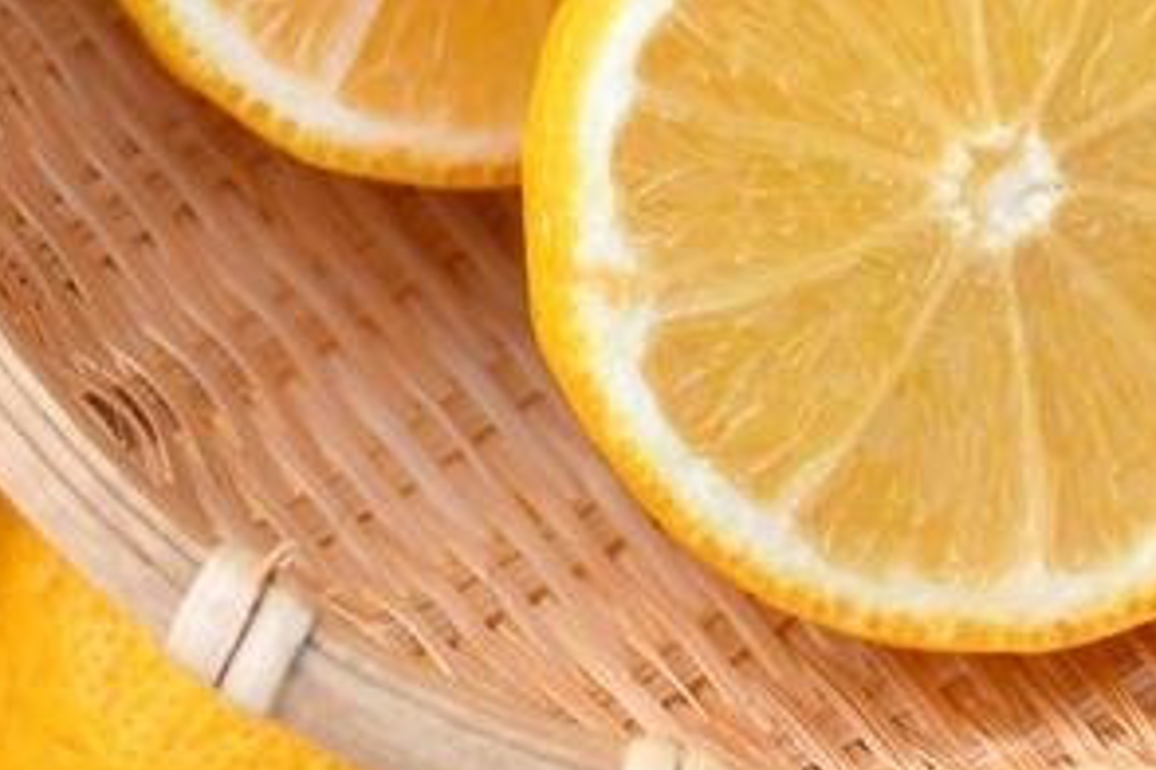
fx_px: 6872
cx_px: 326
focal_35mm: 214
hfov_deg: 9.6
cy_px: -758
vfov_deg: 6.2
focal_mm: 35
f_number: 3.2
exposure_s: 1/160
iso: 100
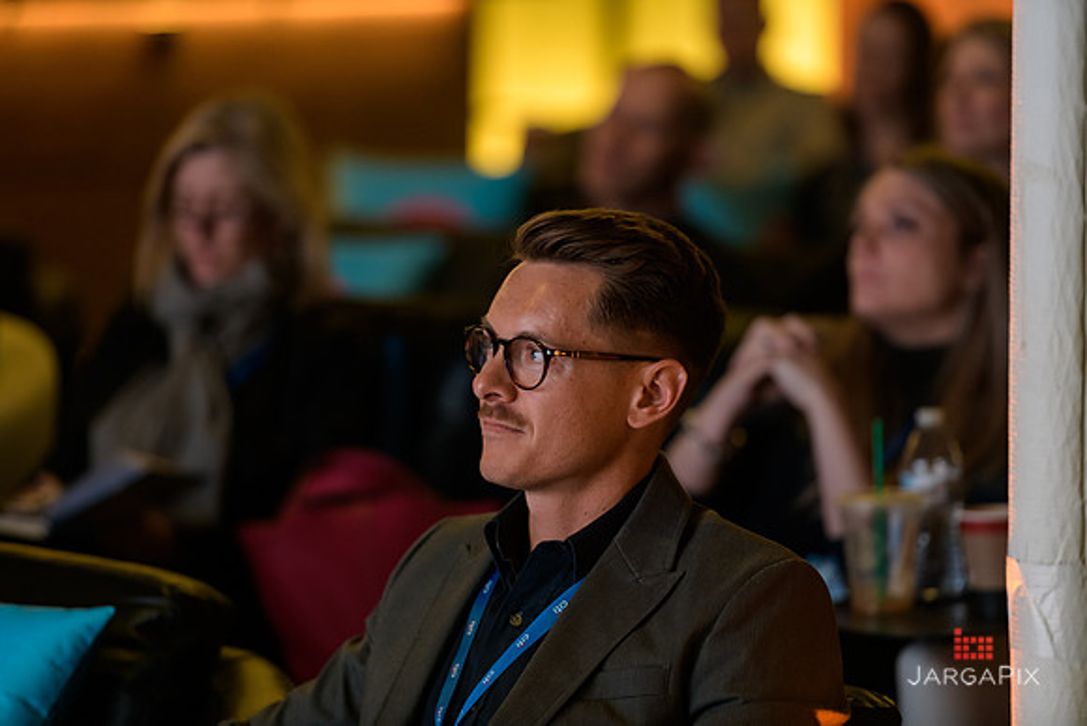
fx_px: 5889
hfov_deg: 10.5
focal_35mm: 195
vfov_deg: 7.0
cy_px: 363
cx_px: 544
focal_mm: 195
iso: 1600
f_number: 3.2
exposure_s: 1/100
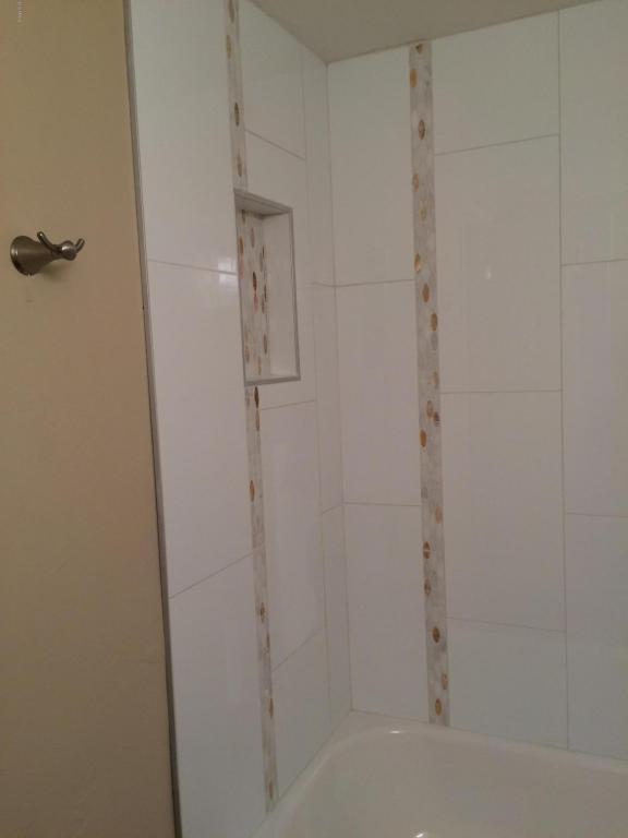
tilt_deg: -5.8
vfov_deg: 61.7
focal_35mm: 29
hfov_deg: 48.2
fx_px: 701
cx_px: 314
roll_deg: +4.1
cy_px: 419
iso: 50
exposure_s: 1/30
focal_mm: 4.15
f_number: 2.2
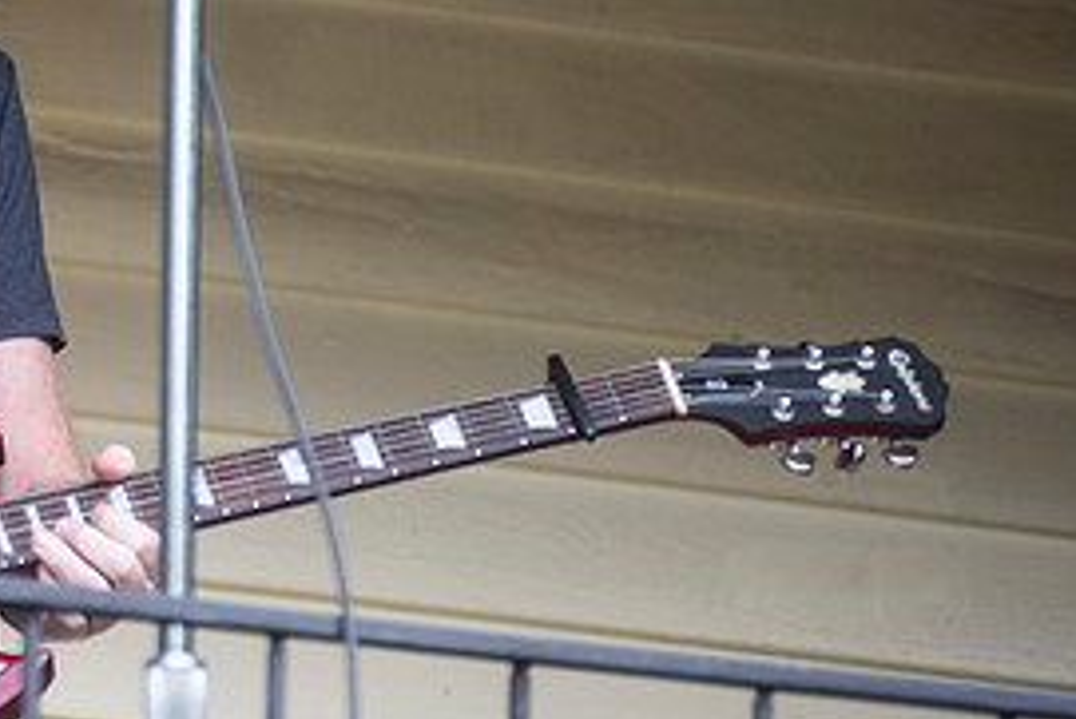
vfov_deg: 2.7
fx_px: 15400
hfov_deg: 4.0
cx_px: -247
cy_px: 20
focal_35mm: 515
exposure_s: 1/250
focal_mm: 200
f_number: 4
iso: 400
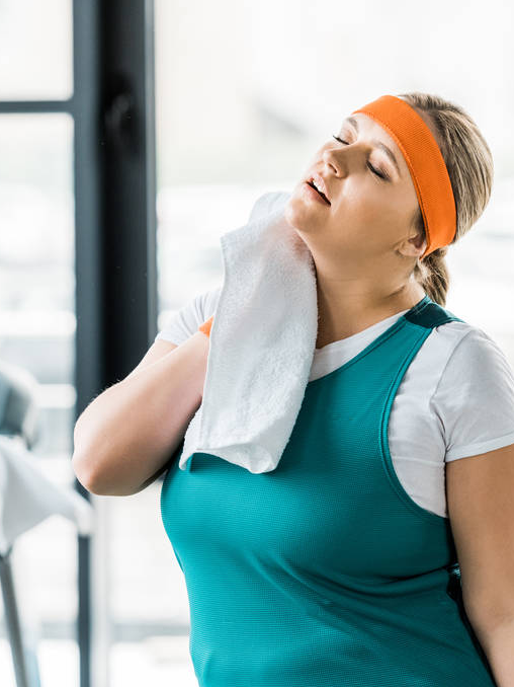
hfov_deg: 7.6
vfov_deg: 10.1
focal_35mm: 196
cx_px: 187
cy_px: 345
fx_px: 3883
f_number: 3.2
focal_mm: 135
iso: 500
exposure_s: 1/200
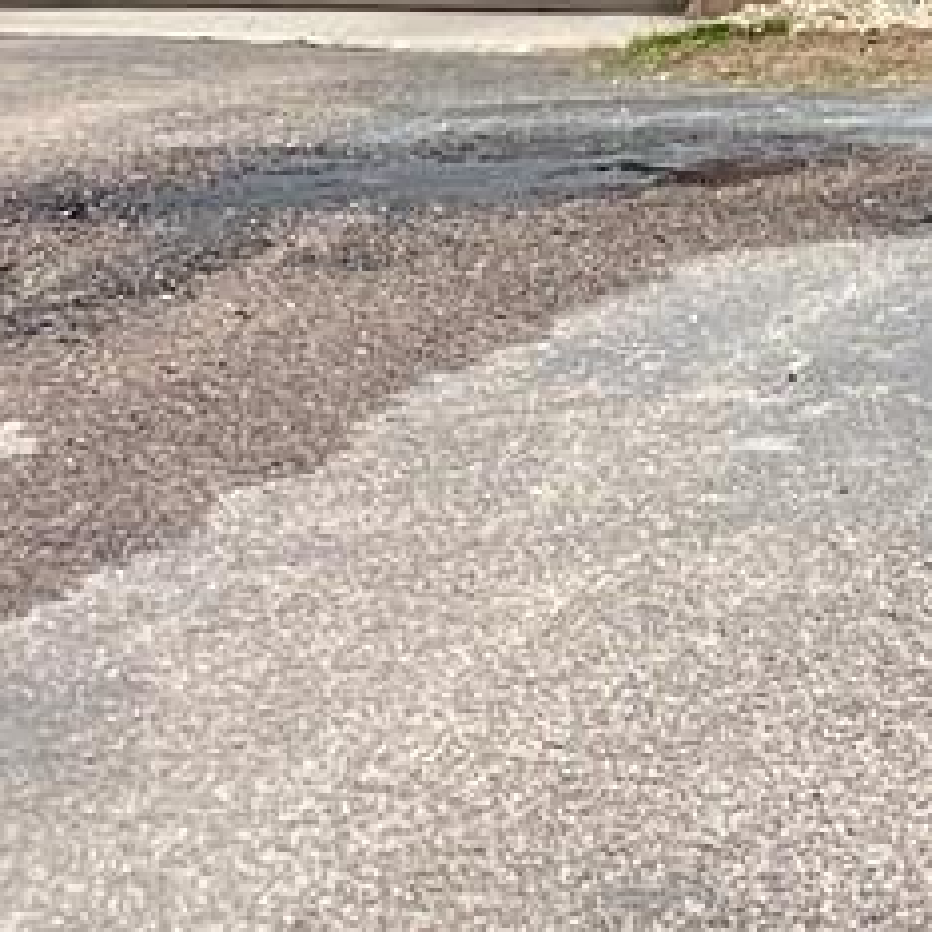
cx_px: 1494
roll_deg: +0.5
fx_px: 4782
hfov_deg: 10.6
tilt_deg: +12.0
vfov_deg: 9.7
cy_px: -1418
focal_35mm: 157
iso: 32
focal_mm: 4.2
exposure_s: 1/569
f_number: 1.6
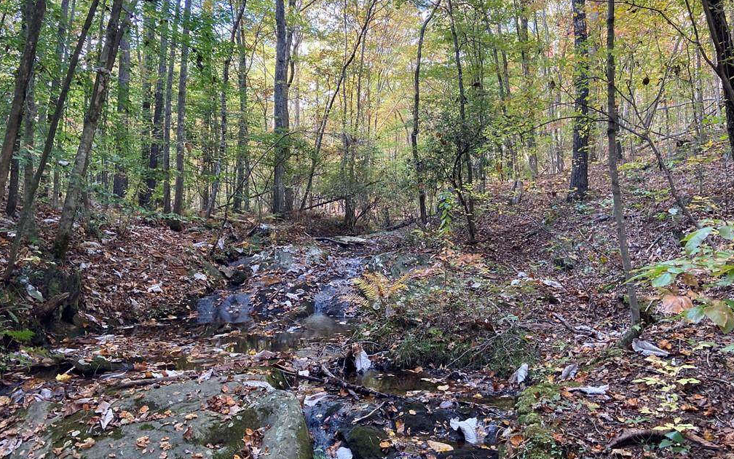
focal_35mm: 28
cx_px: 370
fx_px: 560
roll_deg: +0.1
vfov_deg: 44.5
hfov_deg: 66.5
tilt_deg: +4.8
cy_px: 205
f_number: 1.8
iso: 125
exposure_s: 1/105
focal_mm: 4.25
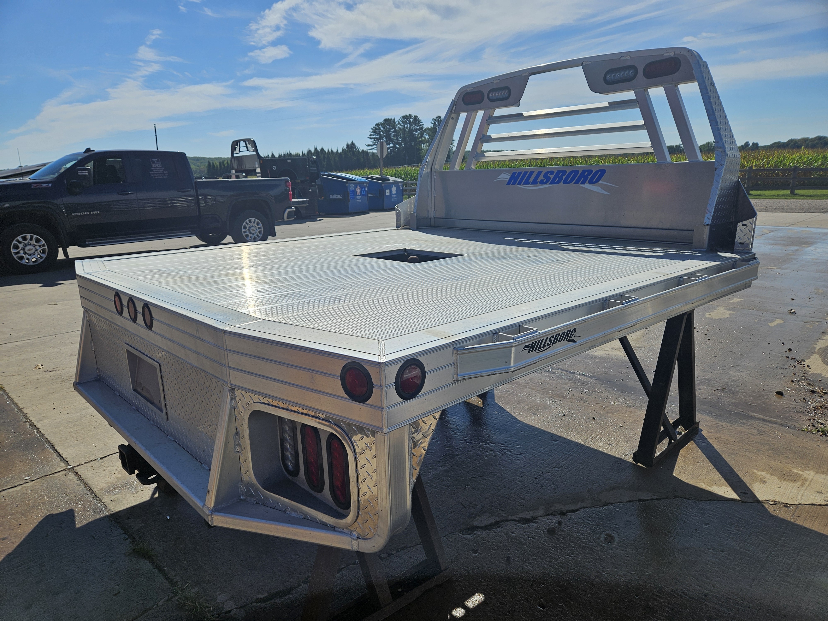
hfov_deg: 73.9
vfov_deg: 58.9
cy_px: 310
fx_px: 550
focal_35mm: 23
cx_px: 414
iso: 25
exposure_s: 1/4131
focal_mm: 5.4
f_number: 1.8
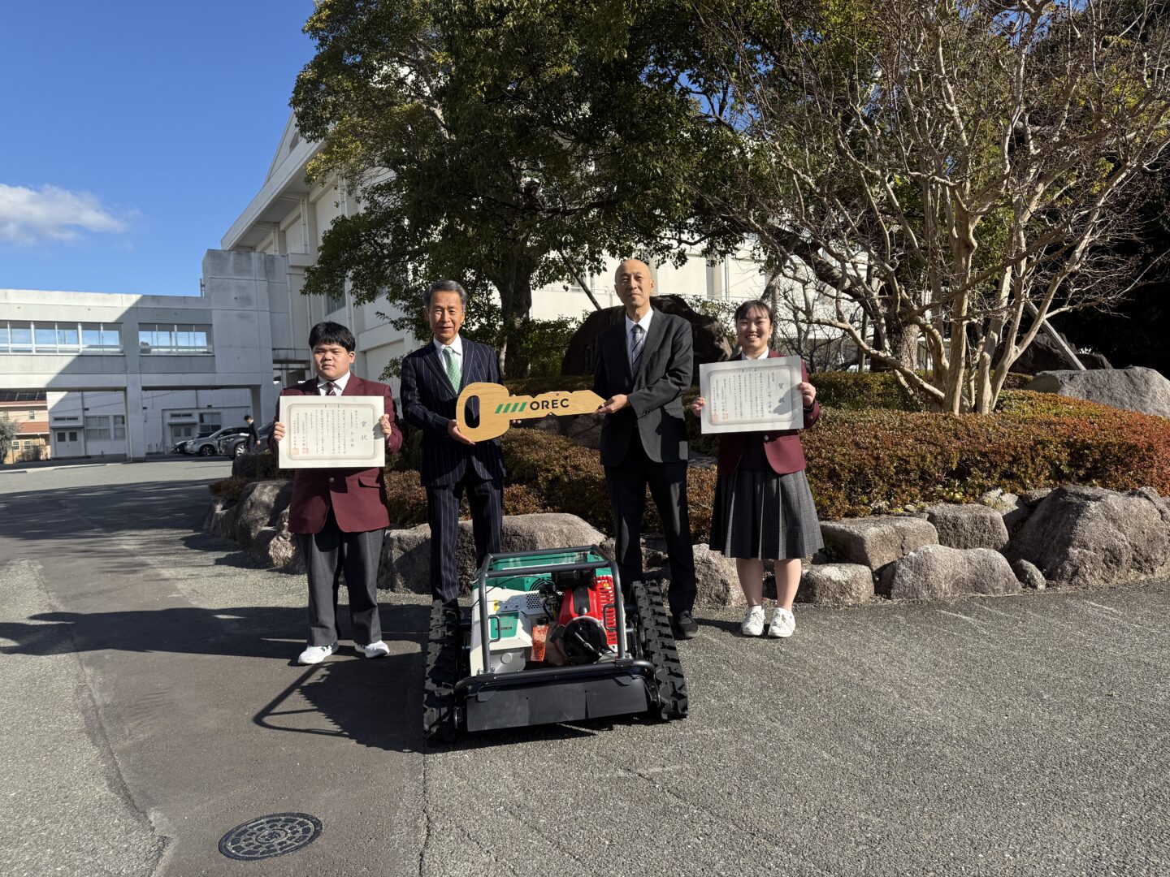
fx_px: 811
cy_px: 438
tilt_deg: -0.6
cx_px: 585
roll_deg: +2.9
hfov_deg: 71.6
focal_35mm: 24
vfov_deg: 56.8
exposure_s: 1/4673
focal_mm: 6.76
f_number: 1.78
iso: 80
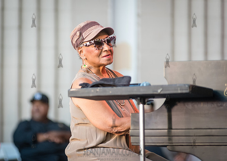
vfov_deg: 6.1
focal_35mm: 236
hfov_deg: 8.6
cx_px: 91
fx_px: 1516
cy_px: 79
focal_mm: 200
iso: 3200
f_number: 4
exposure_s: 1/400
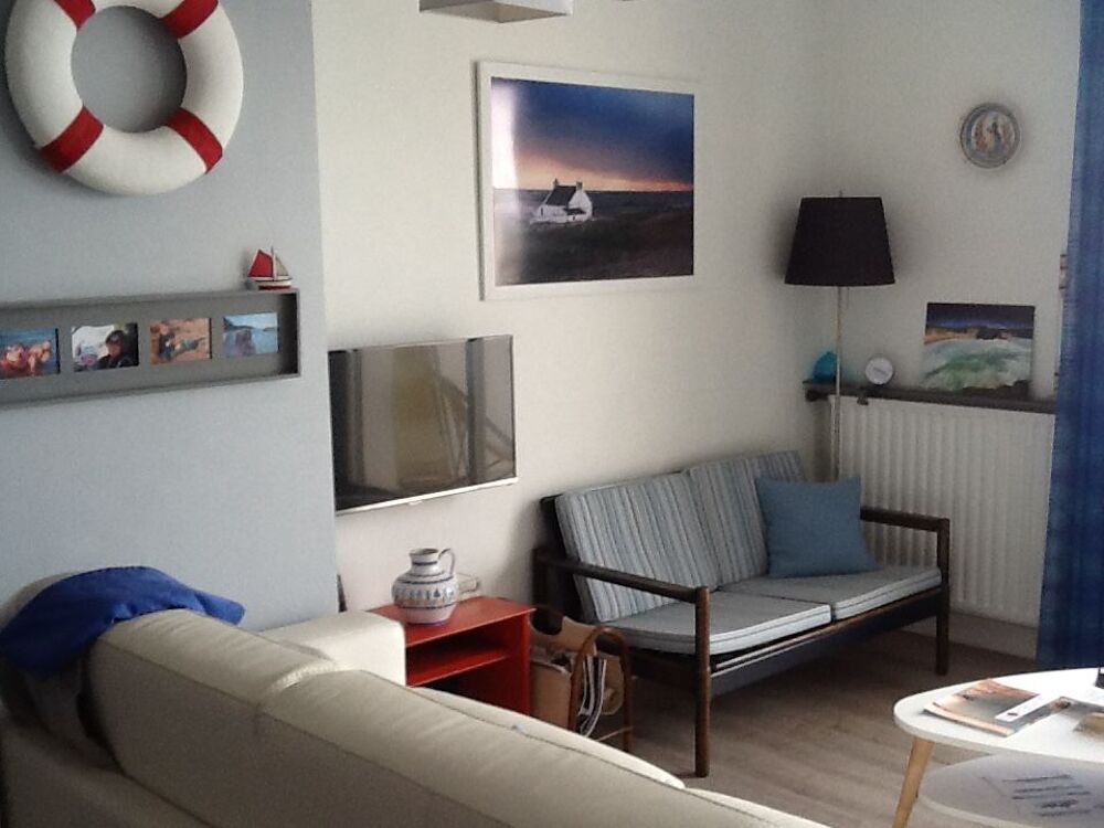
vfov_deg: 32.9
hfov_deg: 42.9
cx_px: 552
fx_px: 1403
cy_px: 414
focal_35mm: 44
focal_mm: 2.03
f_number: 2.4
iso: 40
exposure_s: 1/40
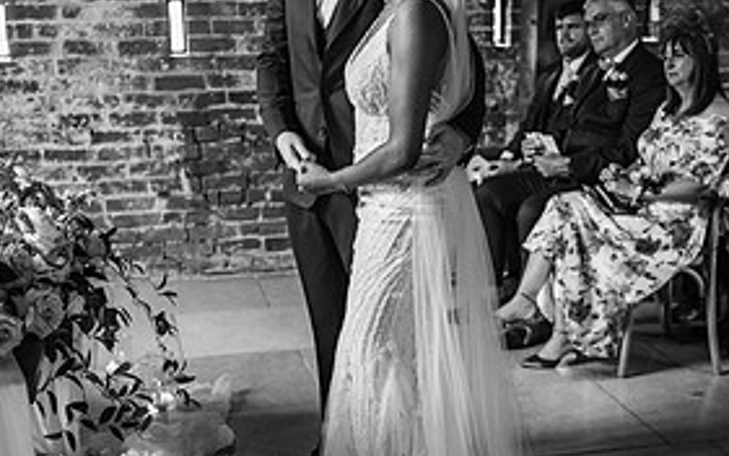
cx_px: 364
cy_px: 306
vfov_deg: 22.7
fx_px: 1133
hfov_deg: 35.7
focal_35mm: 57
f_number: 2.2
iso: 1100
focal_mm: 35
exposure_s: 1/200
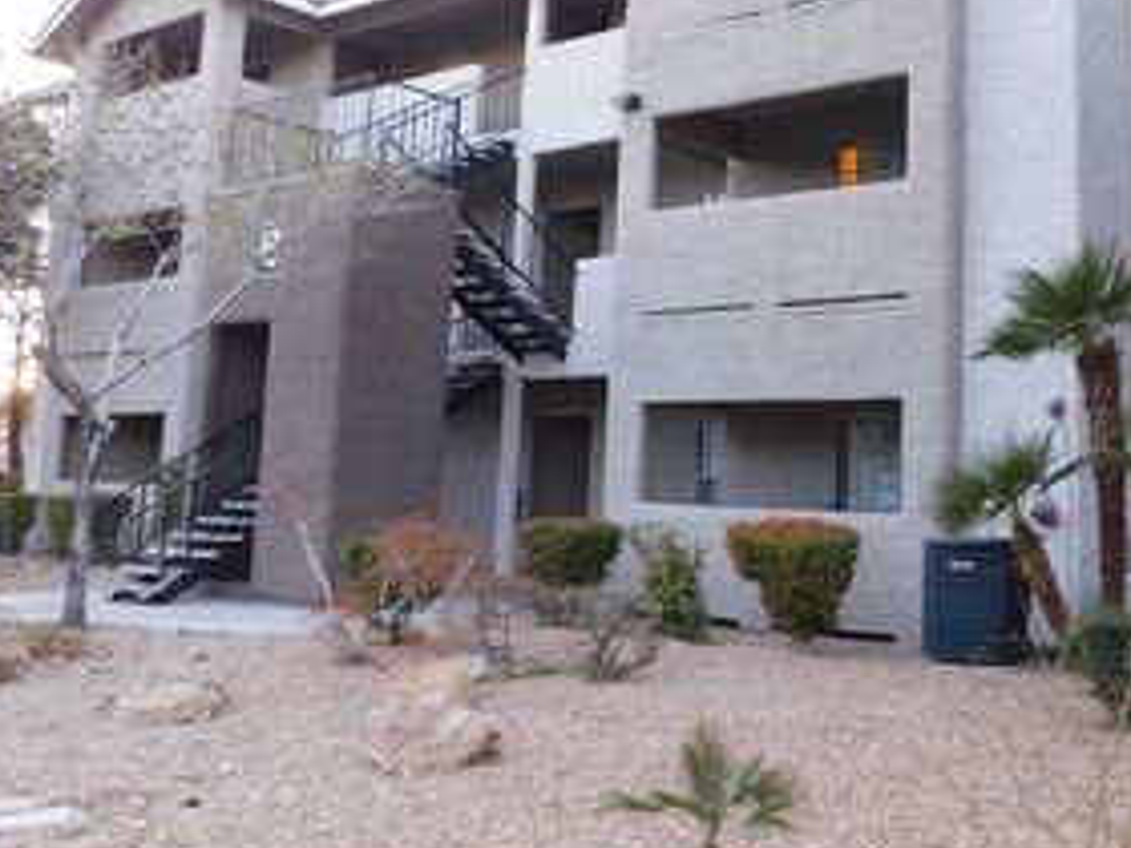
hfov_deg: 44.4
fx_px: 1340
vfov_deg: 34.8
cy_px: 273
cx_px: 832
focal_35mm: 41
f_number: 3
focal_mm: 4
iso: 140
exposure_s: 1/30
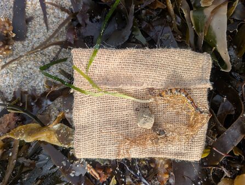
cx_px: 122
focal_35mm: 24
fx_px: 170
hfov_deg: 71.5
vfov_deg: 57.0
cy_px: 92
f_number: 1.68
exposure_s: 1/215
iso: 19
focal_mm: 6.9
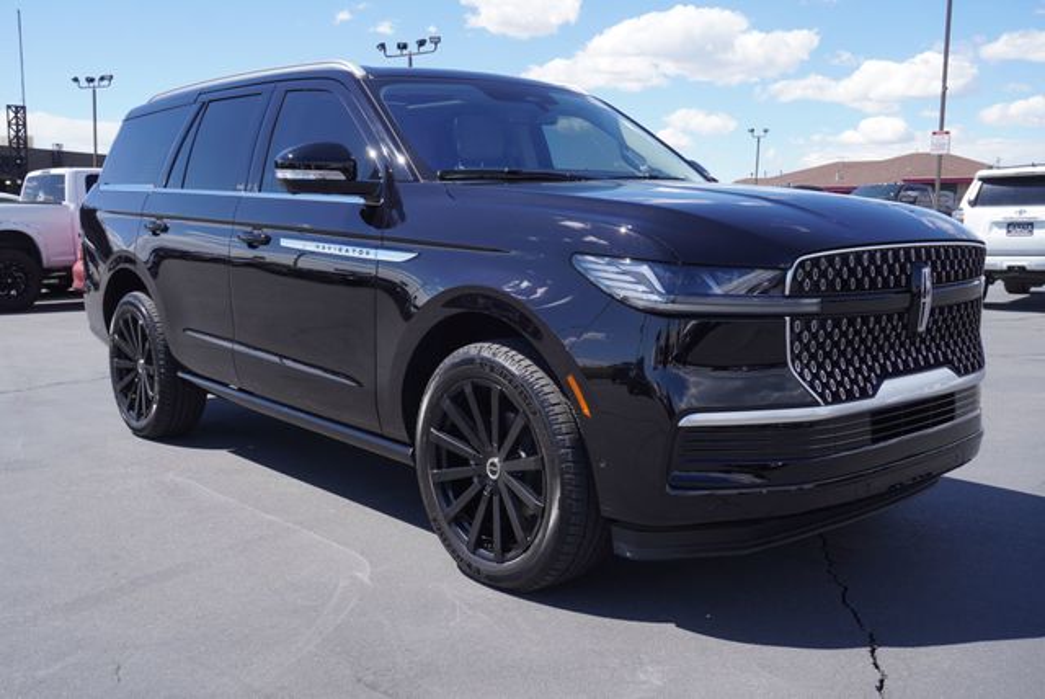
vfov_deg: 38.4
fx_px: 1002
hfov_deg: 55.1
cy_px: 350
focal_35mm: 34
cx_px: 522
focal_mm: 23
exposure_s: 1/200
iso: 100
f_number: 7.1
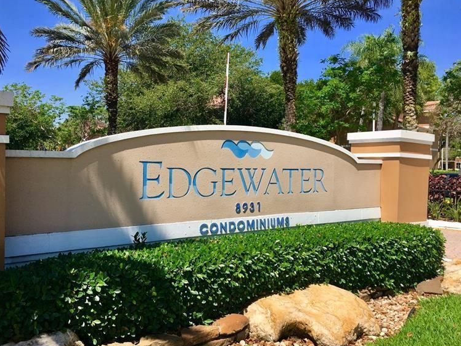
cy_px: 170
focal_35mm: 31
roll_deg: -0.9
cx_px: 226
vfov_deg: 45.4
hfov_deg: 58.3
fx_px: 413
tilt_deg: -1.6
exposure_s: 1/1350
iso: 25
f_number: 2.2
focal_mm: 4.15
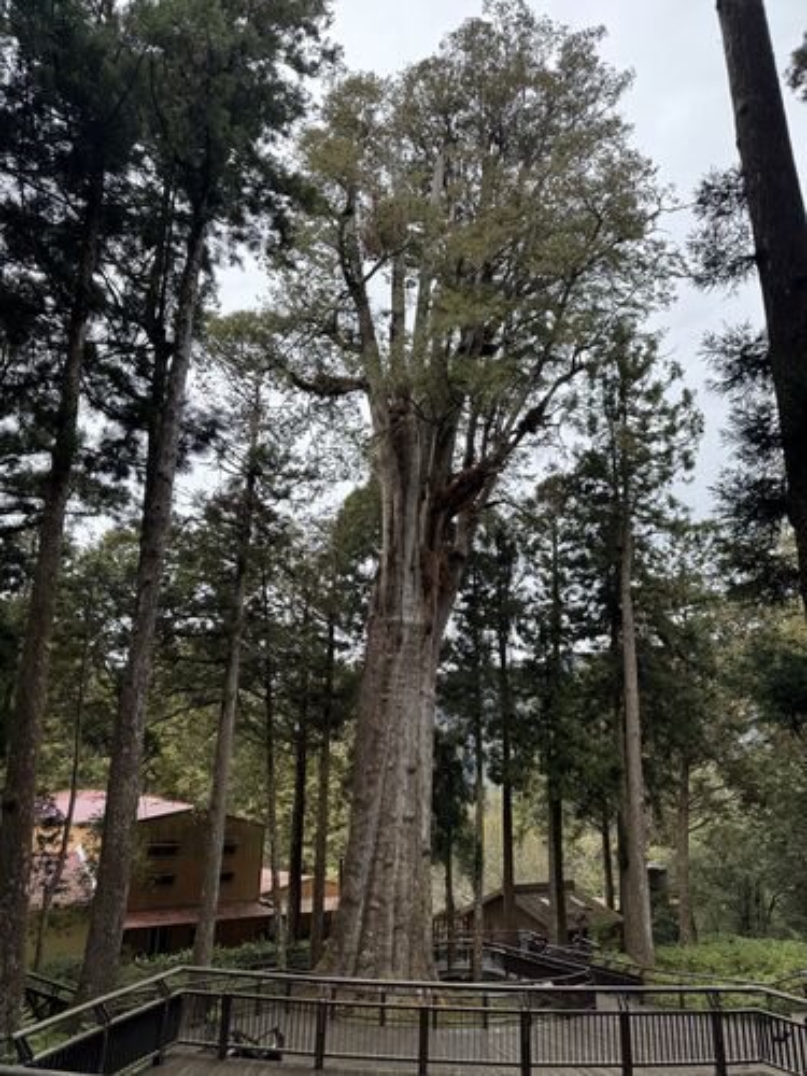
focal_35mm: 24
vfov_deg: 71.6
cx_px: 404
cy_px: 538
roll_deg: -2.2
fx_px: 746
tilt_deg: +19.8
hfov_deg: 56.8
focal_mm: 6.76
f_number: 1.78
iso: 80
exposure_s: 1/598
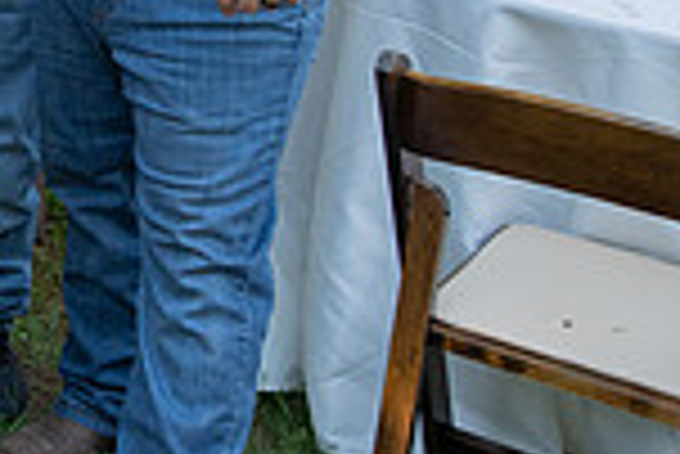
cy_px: -146
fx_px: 1739
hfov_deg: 19.5
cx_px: -315
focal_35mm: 92
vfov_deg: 14.3
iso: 1250
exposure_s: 1/320
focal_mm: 24
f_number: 4
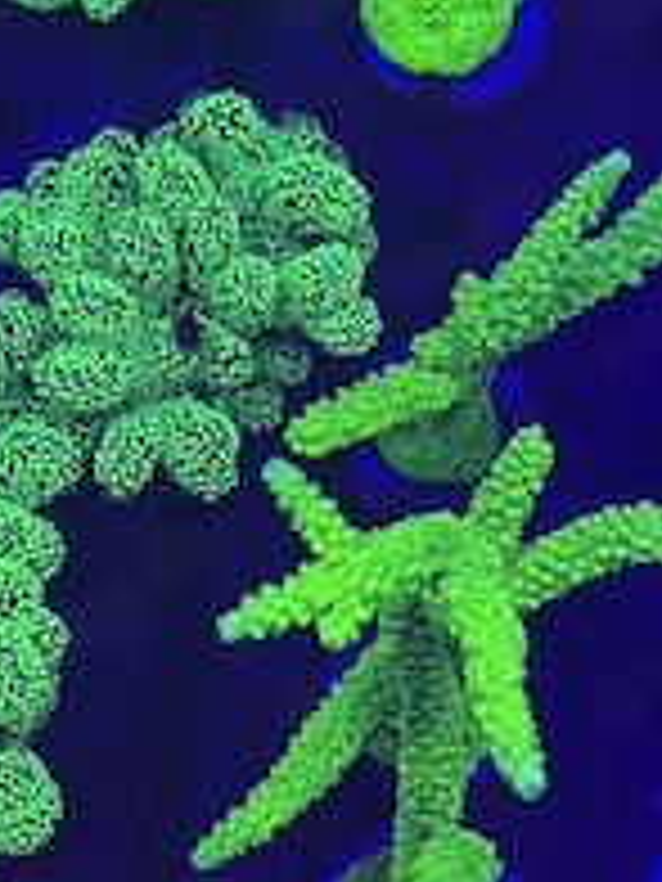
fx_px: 2499
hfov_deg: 15.0
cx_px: 549
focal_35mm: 98
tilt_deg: -55.3
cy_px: -9
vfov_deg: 19.4
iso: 100
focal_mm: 6.86
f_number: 1.78
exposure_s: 1/56
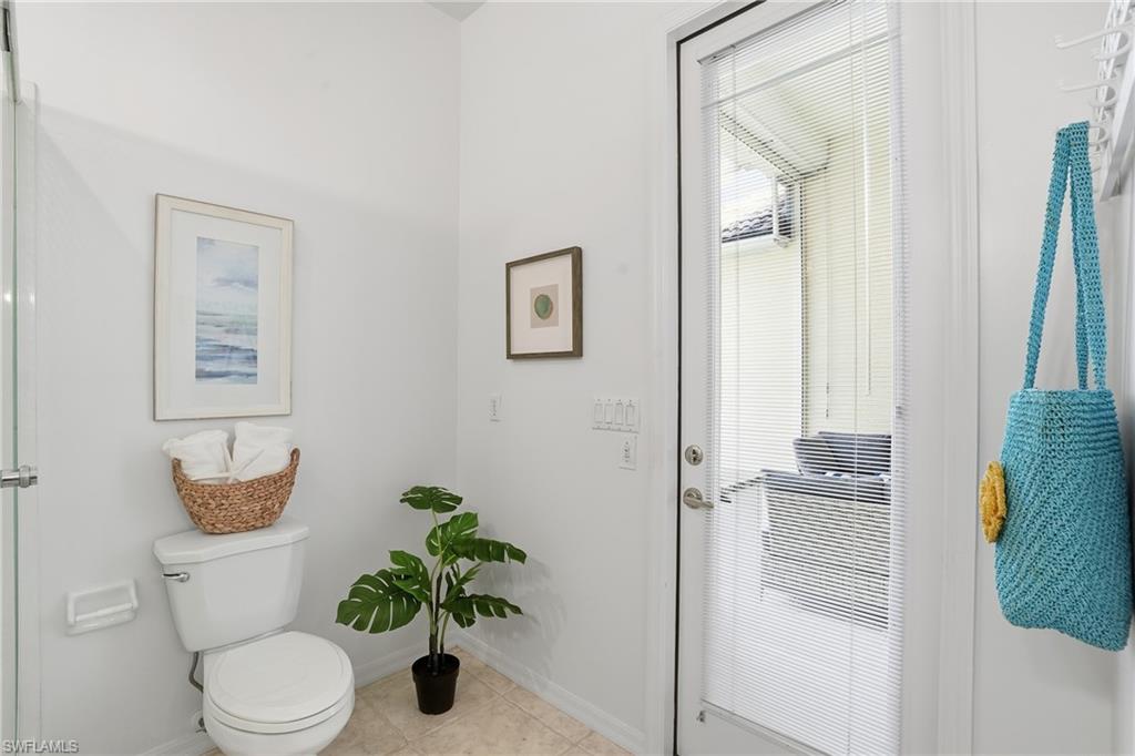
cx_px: 568
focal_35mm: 16
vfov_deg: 73.7
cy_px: 378
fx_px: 504
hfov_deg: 96.8
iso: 200
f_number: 9
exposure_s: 1/80
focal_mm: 16
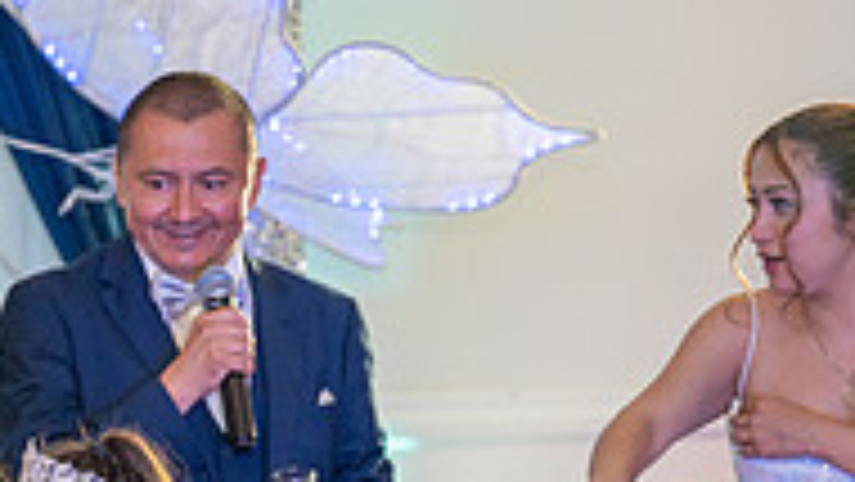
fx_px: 5080
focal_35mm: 224
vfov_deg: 5.3
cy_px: 867
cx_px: -126
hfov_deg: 9.5
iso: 1250
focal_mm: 70
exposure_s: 1/200
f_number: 2.8
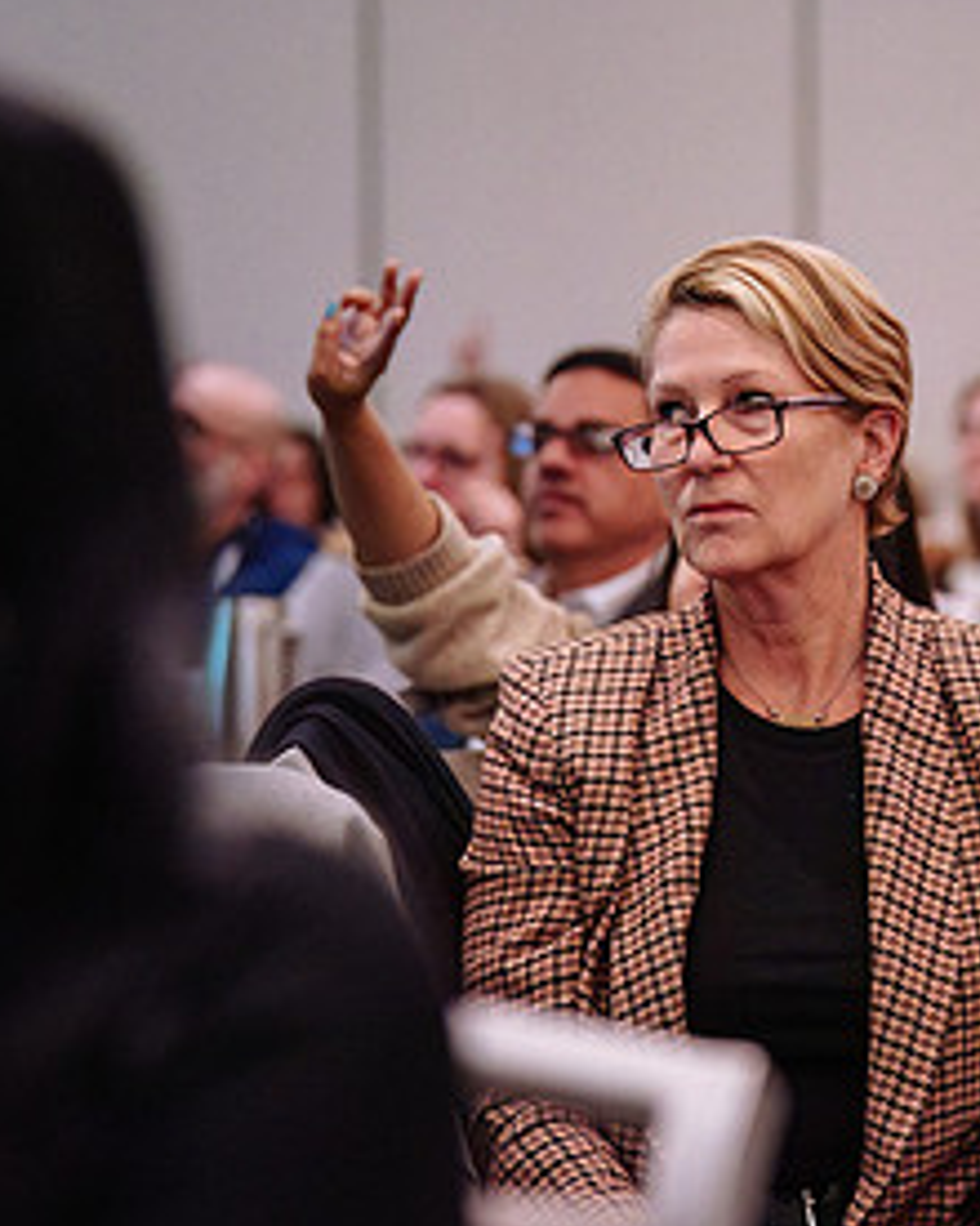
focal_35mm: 192
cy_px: 641
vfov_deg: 10.1
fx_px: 6961
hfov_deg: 8.1
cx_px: 622
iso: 2500
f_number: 2.8
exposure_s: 1/200
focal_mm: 84
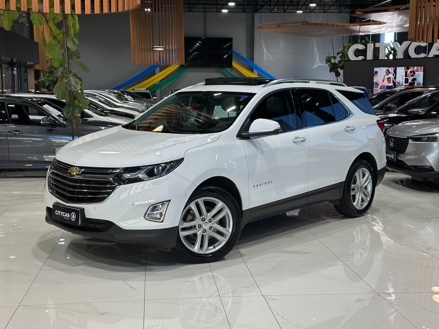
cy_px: 164
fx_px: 609
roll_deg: -0.3
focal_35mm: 48
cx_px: 220
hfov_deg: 39.7
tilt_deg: -7.1
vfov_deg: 30.3
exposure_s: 1/120
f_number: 1.78
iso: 100
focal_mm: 6.86
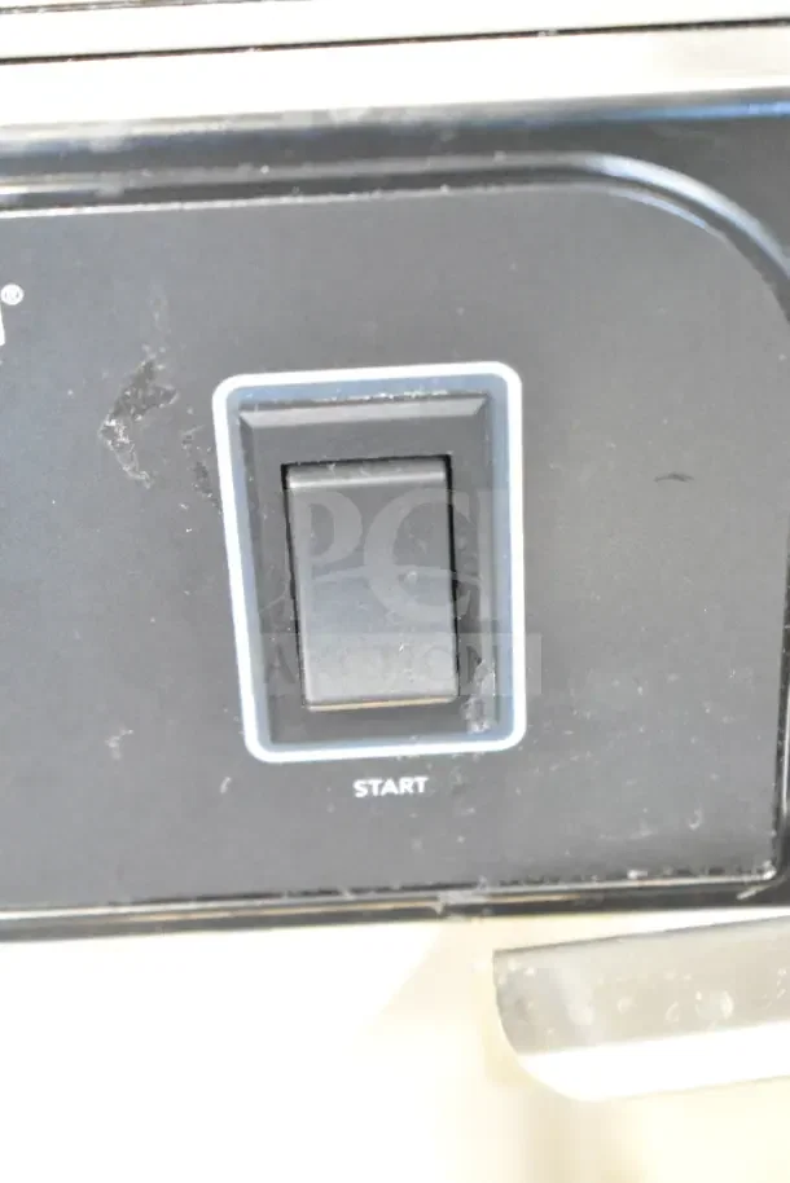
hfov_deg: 16.6
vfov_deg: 24.6
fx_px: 2713
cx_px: 395
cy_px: 592
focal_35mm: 82
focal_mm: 55
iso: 25600
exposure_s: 1/25
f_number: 5.6
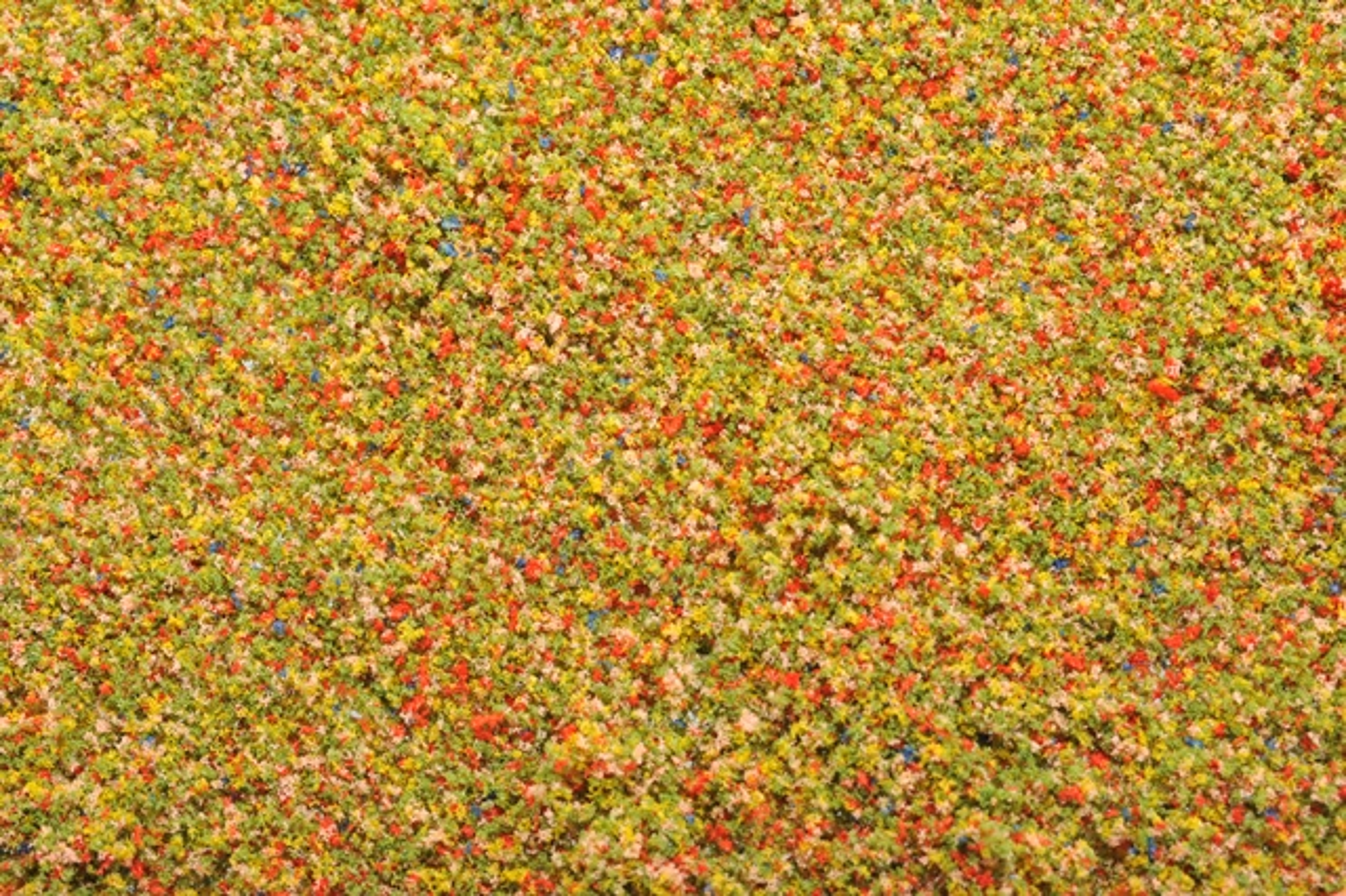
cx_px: 673
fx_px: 1868
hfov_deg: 39.6
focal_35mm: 50
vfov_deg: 27.0
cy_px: 448
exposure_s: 1/250
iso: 400
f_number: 14
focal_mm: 50
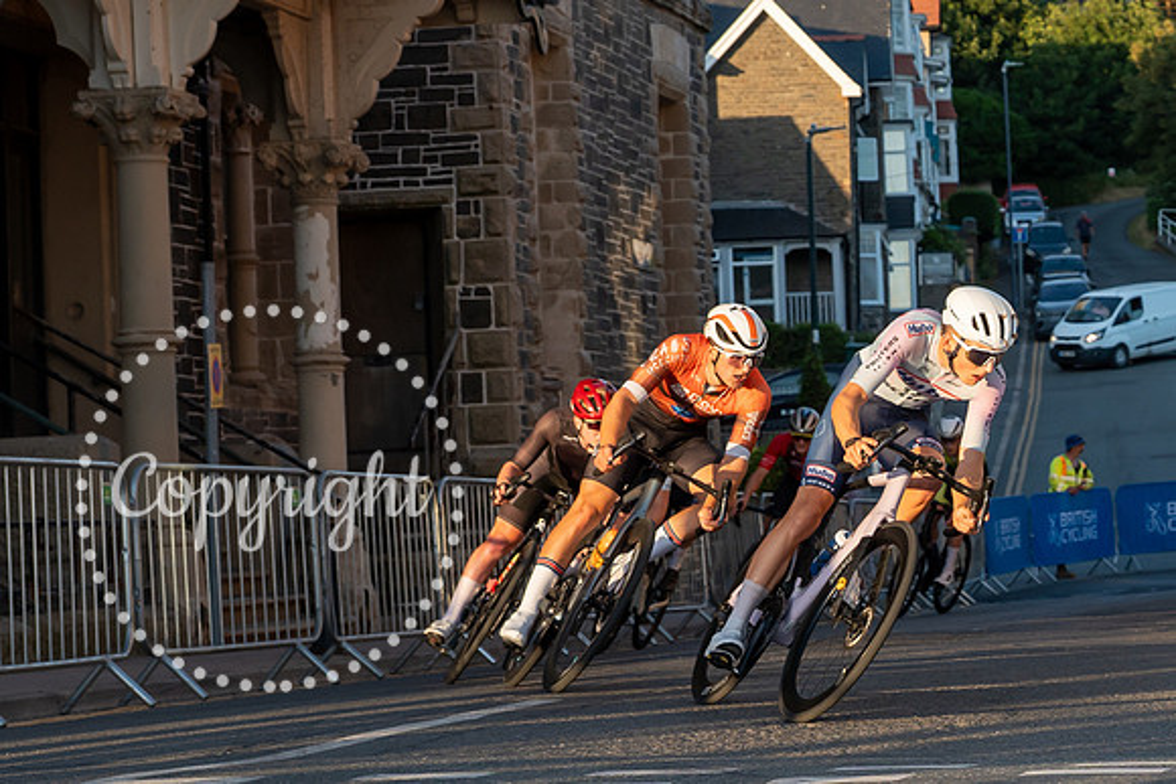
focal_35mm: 118
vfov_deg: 11.6
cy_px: 301
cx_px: 1284
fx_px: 3858
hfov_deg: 16.8
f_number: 4.5
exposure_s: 1/800
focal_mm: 44
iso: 250
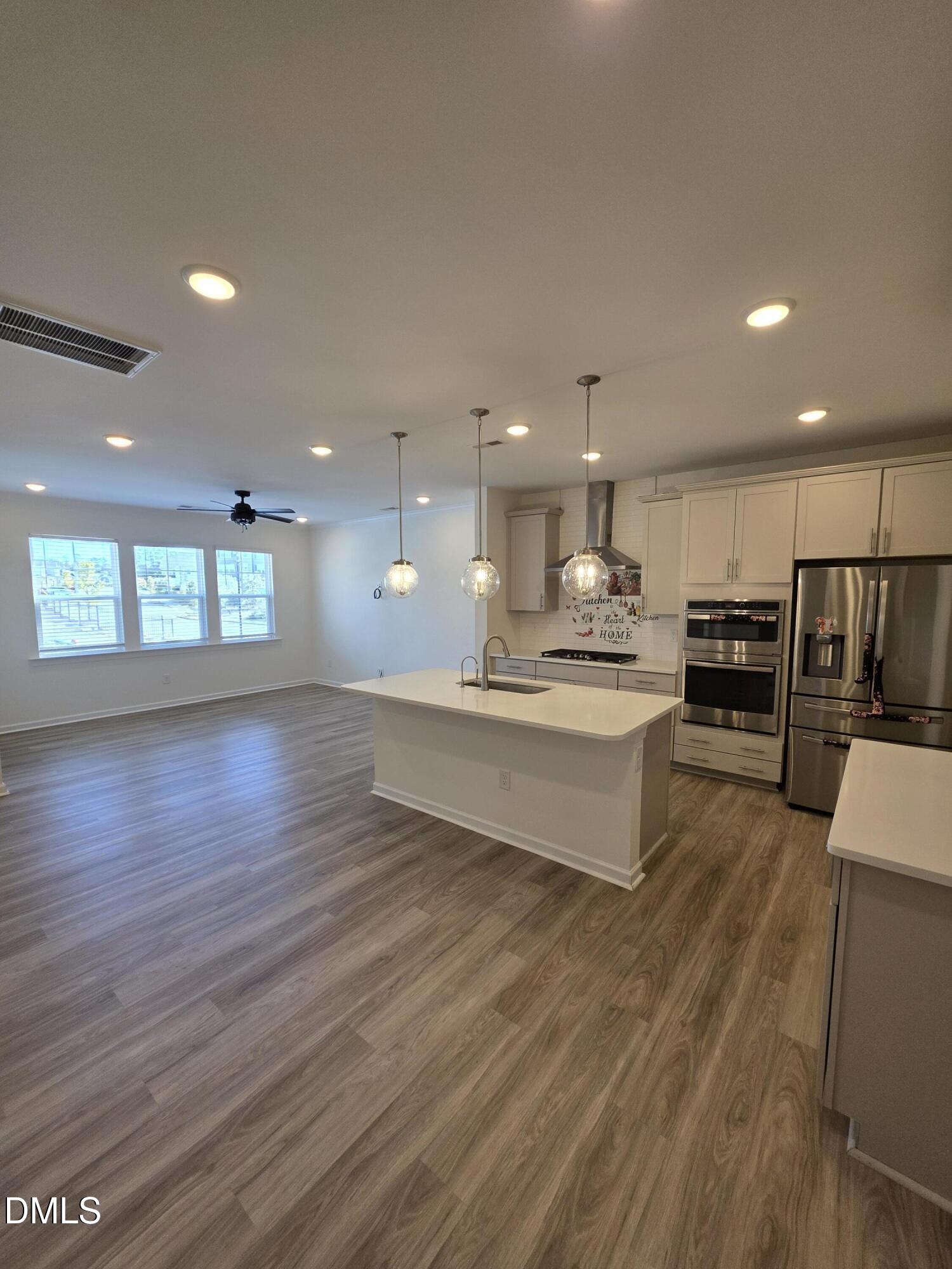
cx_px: 476
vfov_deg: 106.2
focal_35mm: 13
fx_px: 477
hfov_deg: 89.9
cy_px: 634
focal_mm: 2.2
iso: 80
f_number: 1.9
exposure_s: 1/120
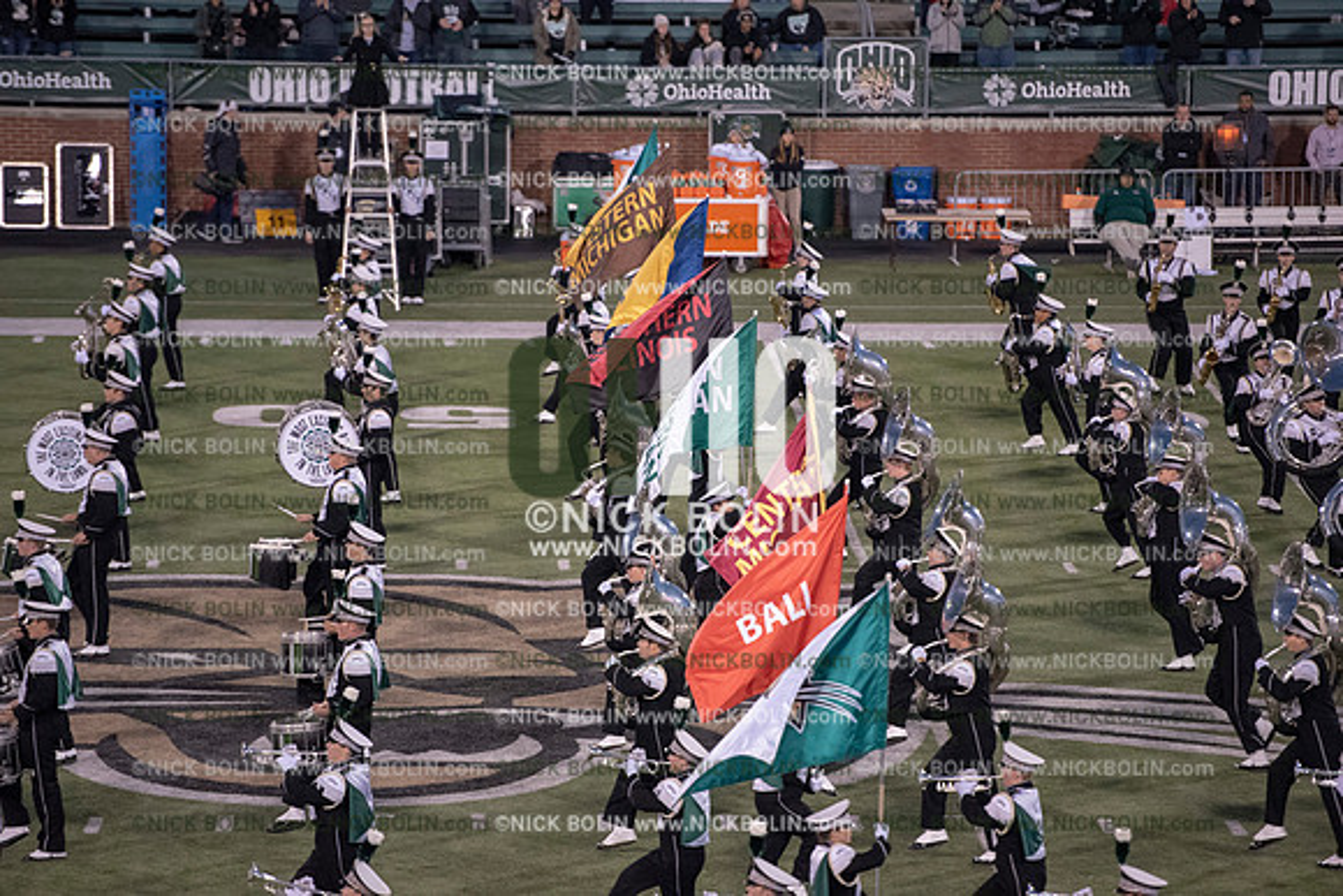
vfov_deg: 6.9
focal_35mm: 200
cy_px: 448
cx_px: 672
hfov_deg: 10.3
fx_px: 7463
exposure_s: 1/1250
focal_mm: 200
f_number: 3.2
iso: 5000
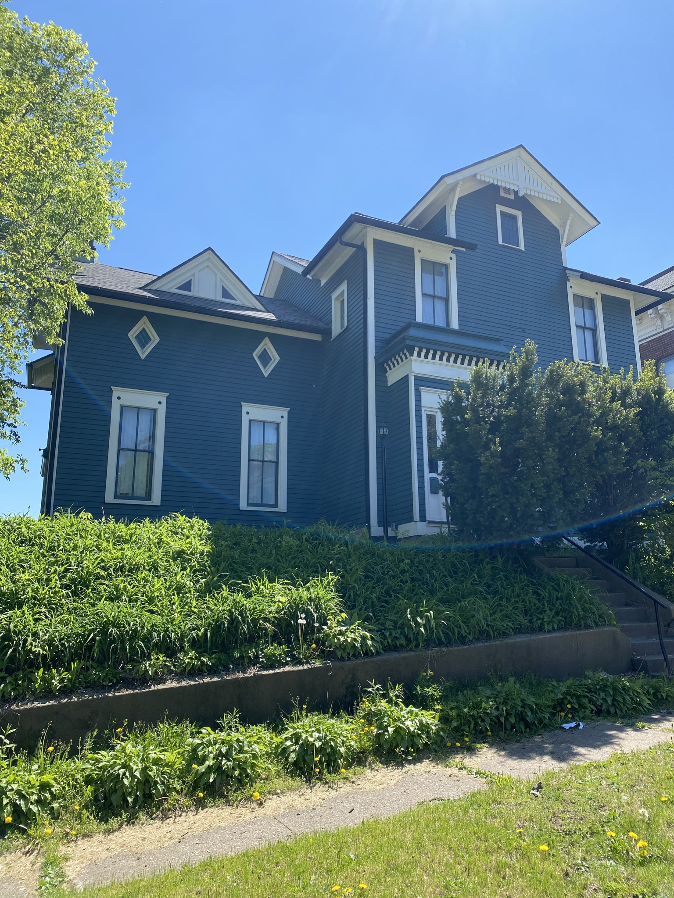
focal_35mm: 26
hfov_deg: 53.1
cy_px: 449
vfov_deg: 67.3
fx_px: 675
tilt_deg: +15.3
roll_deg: +0.1
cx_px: 337
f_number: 1.8
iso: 32
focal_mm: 4.25
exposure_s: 1/2028
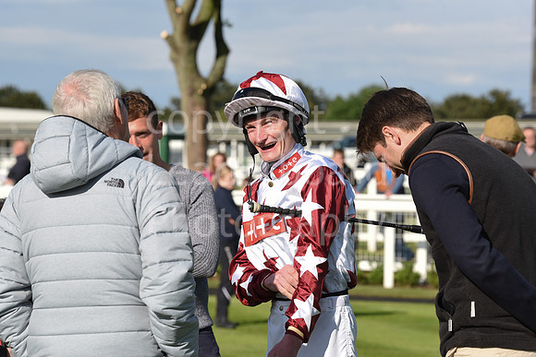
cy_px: 178
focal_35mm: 150
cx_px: 268
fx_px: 2234
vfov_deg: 9.2
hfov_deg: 13.7
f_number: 7.1
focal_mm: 150
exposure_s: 1/2500
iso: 800
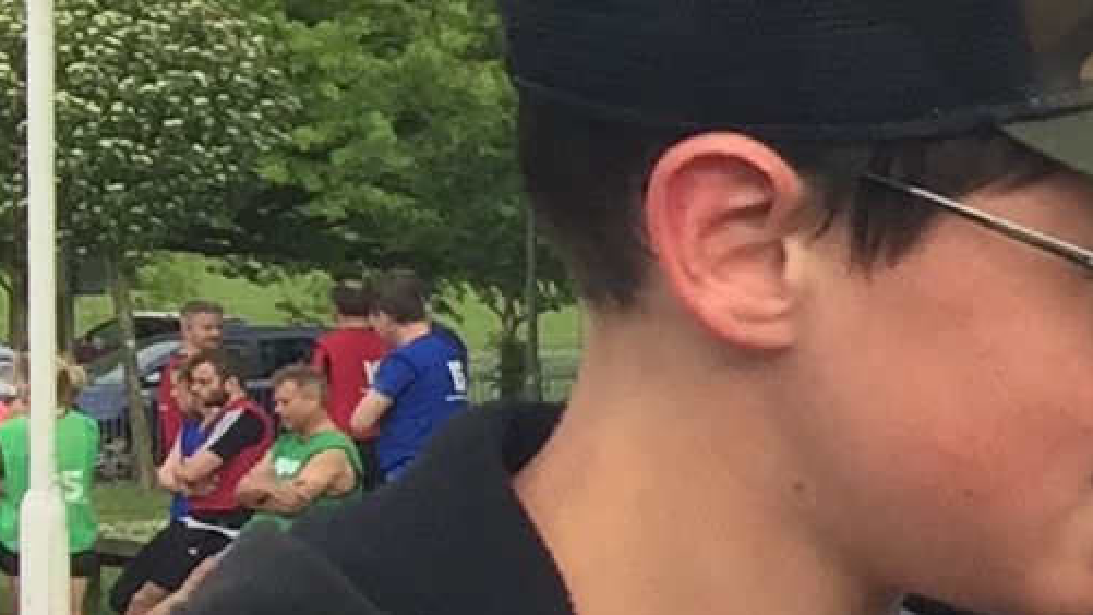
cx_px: 3486
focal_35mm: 206
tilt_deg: -3.6
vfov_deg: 5.9
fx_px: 5971
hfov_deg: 8.4
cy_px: 646
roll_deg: -1.1
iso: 32
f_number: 2.2
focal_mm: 4.15
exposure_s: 1/309
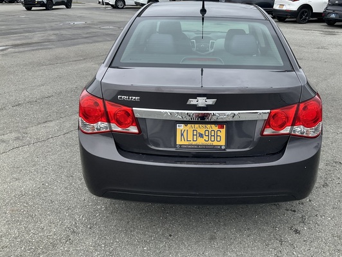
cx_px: 206
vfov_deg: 40.5
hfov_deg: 52.2
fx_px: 346
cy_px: 103
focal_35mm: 35
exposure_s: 1/700
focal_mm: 3
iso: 25
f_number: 1.8
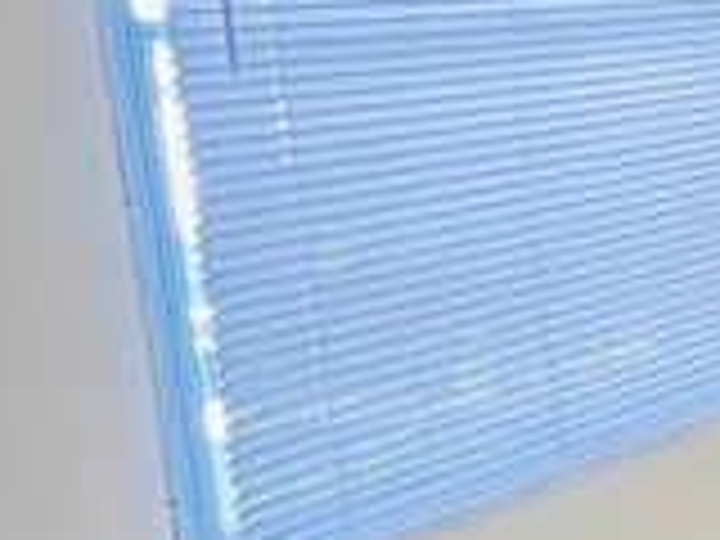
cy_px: 171
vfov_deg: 17.7
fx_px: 1726
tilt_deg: -7.7
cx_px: 2025
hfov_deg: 12.5
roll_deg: +0.2
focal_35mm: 83
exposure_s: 1/120
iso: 250
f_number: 1.8
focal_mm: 1.57
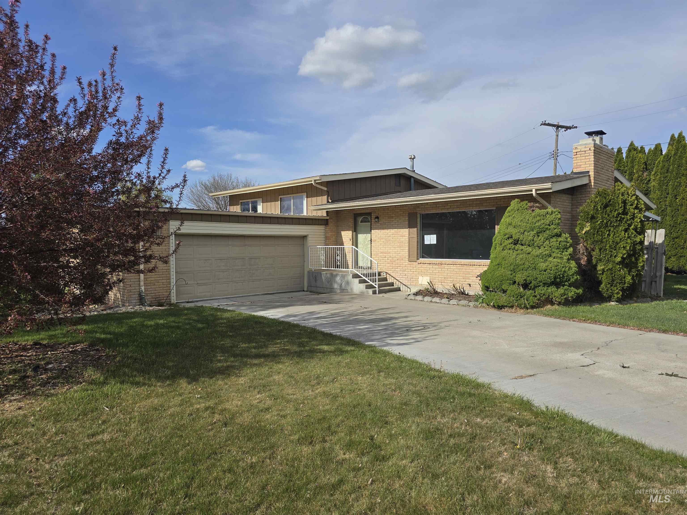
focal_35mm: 23
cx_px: 344
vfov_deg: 58.9
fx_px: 456
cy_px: 258
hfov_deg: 73.9
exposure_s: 1/1013
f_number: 1.7
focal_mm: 6.3
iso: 12
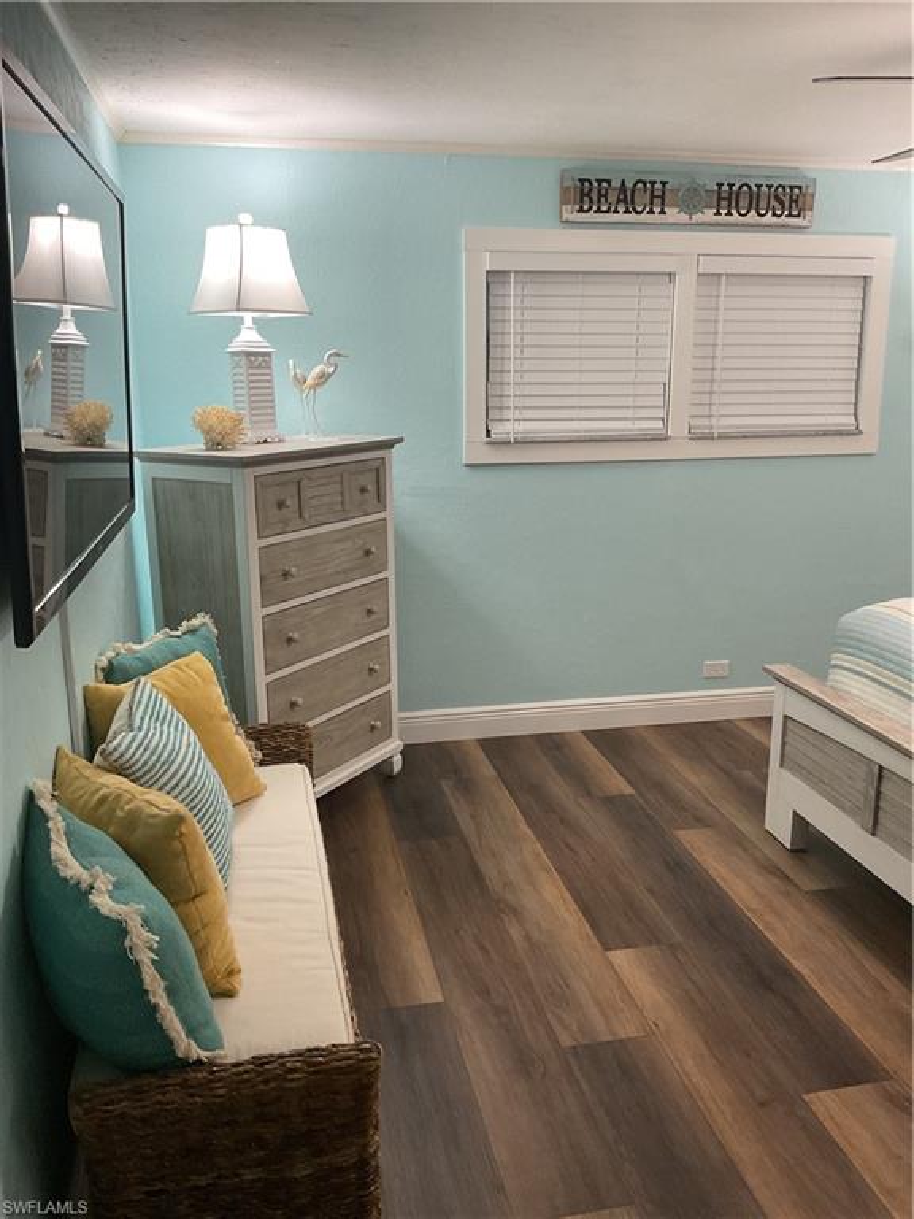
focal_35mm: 29
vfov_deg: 61.7
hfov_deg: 48.2
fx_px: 1021
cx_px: 457
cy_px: 610
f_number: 1.8
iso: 100
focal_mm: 3
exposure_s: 1/60
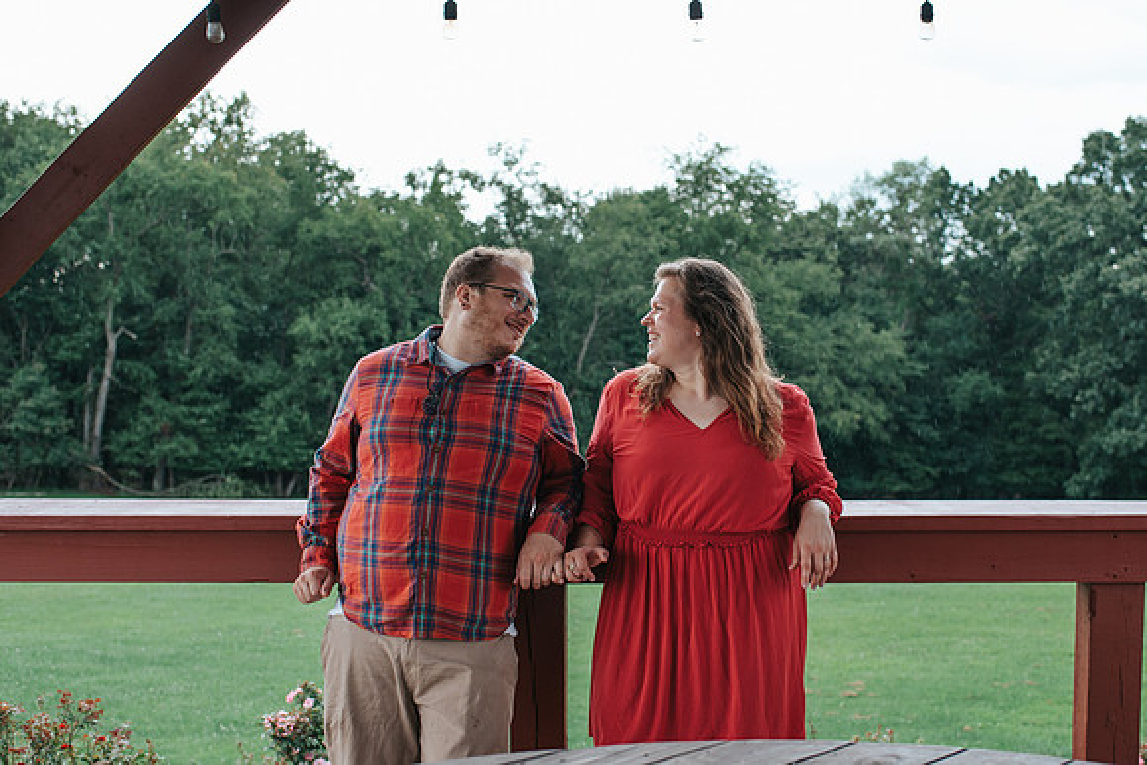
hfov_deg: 42.2
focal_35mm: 47
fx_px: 1484
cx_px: 622
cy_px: 387
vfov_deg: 28.9
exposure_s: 1/250
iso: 320
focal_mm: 35
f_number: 2.8
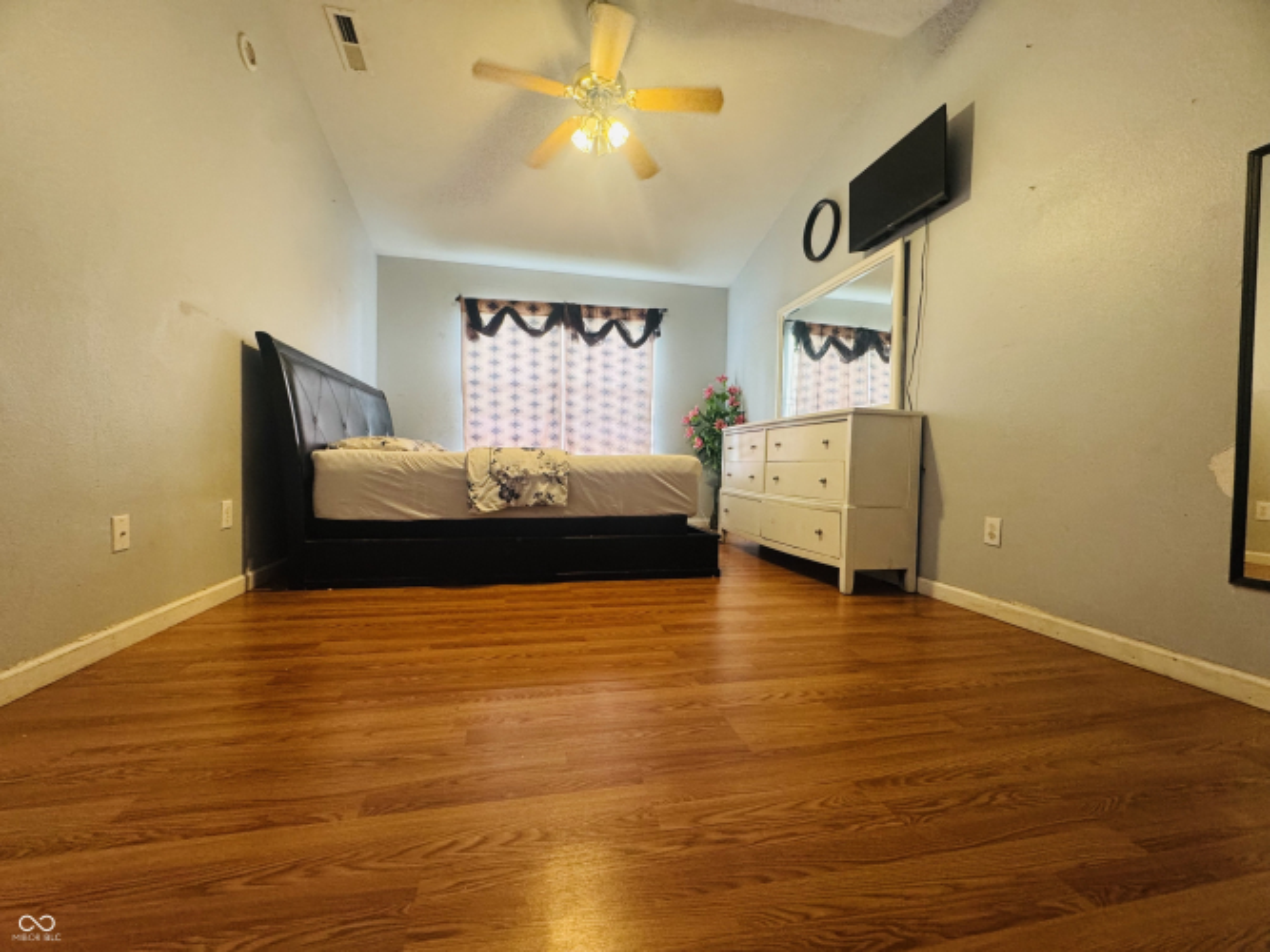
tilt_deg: -1.8
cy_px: 476
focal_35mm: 14
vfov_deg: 85.7
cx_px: 635
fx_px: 514
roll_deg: -0.9
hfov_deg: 102.1
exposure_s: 1/60
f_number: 2.2
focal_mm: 2.22
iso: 400
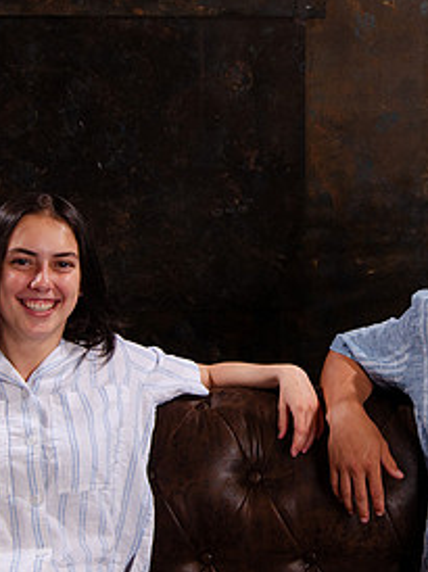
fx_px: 1156
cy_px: 300
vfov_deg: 27.8
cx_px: 308
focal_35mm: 70
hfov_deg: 20.8
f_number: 8
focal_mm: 32
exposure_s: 1/160
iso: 1000
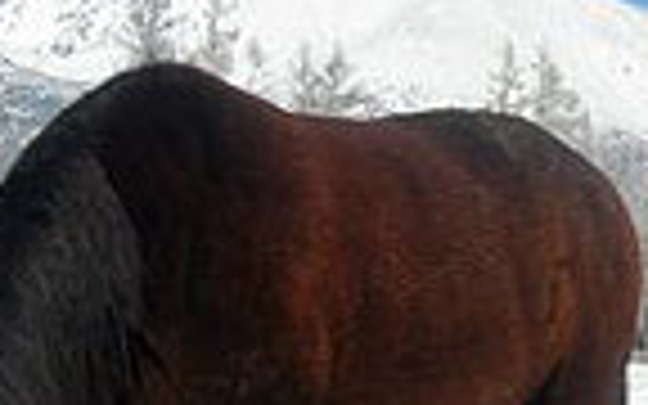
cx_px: 729
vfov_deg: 10.4
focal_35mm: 126
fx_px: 2225
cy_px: 248
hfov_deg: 16.1
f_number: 4.8
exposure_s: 1/833
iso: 64
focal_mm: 7.8
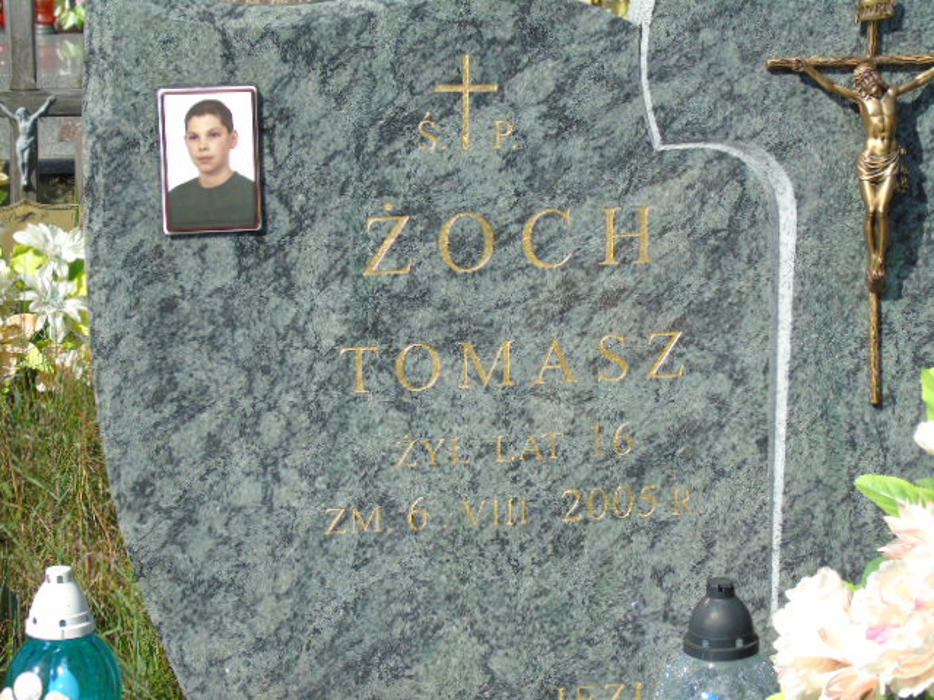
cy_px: 350
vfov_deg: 15.7
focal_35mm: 94
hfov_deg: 20.9
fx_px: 2536
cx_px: 467
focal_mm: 17
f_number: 4.3
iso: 80
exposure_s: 1/400
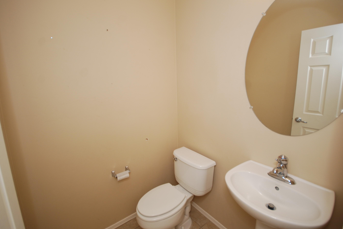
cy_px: 108
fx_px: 152
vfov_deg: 73.7
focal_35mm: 16
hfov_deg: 96.7
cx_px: 164
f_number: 4
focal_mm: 10
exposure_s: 1/60
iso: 200
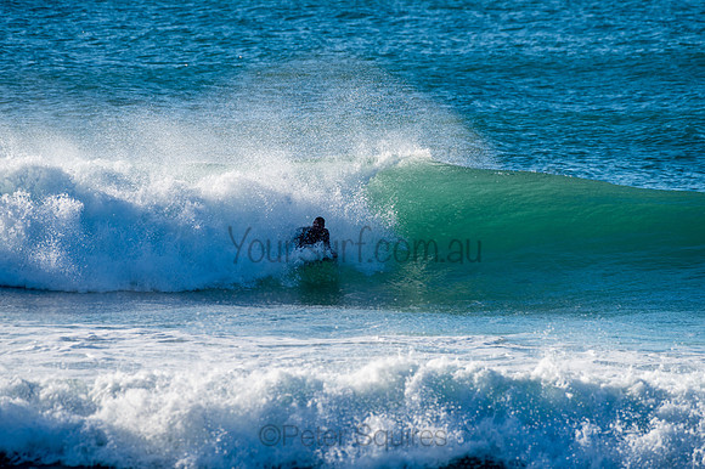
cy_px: 234
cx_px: 352
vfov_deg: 2.2
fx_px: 11992
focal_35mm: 613
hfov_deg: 3.4
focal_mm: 500
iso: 64
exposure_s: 1/320
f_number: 8
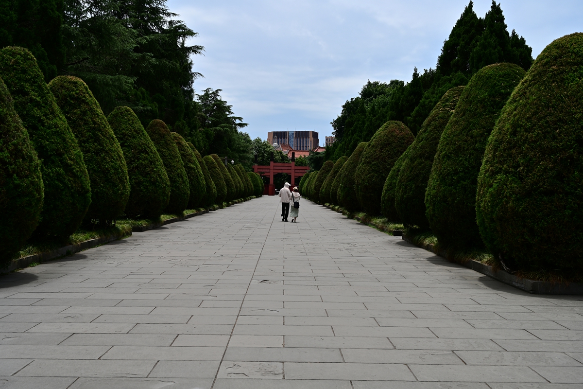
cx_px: 292
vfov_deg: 33.4
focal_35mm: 40
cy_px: 194
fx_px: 648
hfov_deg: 48.5
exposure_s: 1/500
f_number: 8
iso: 100
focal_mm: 40
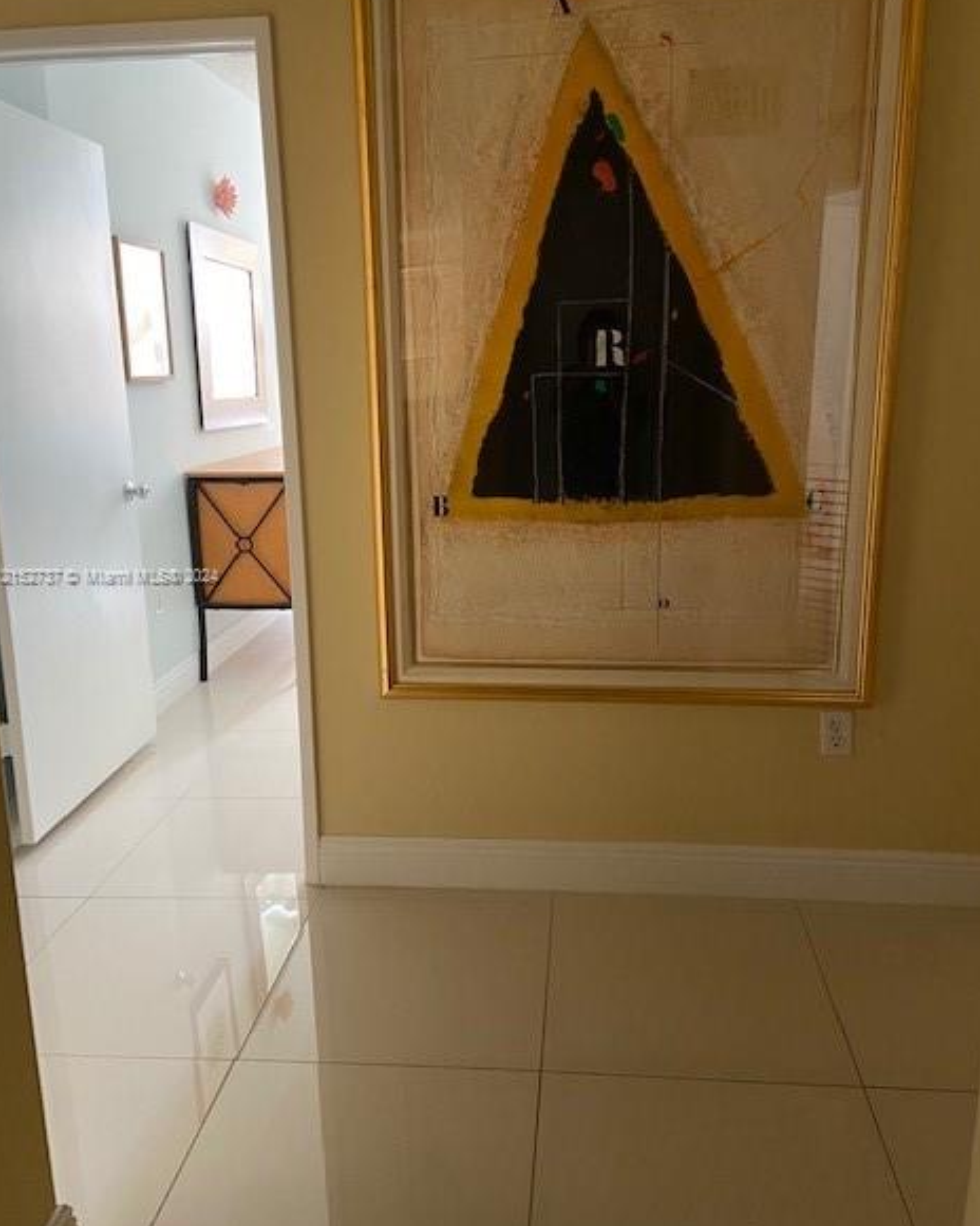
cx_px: 494
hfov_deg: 51.5
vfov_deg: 62.2
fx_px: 1015
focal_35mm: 28
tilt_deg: -11.1
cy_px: 577
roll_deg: +0.3
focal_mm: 4.25
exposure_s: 1/60
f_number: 1.8
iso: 250
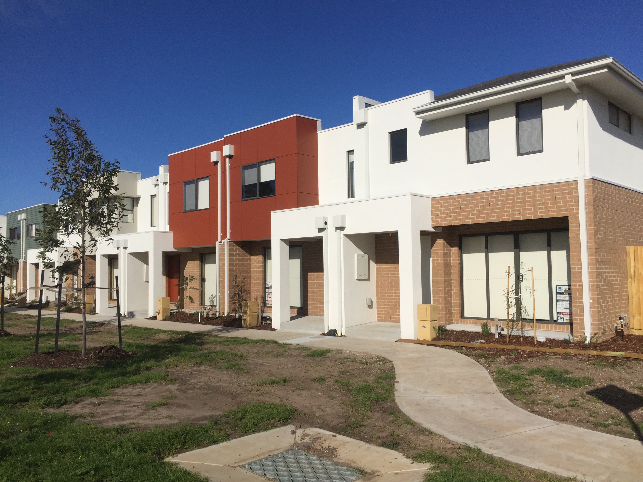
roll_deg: +0.3
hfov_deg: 61.7
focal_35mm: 29
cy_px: 241
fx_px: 539
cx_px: 322
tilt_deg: +2.5
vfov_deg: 48.2
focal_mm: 4.15
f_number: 2.2
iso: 32
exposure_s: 1/7937
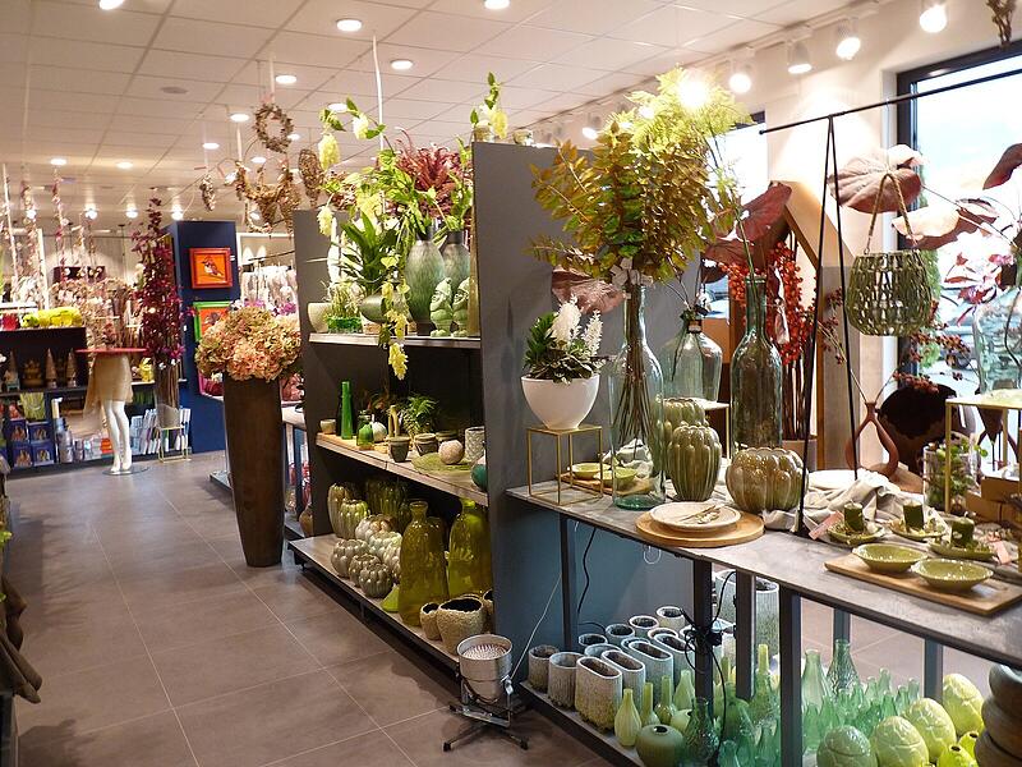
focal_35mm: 27
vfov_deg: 51.4
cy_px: 384
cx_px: 511
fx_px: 797
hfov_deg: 65.3
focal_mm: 4.8
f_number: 2.8
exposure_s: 1/30
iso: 200
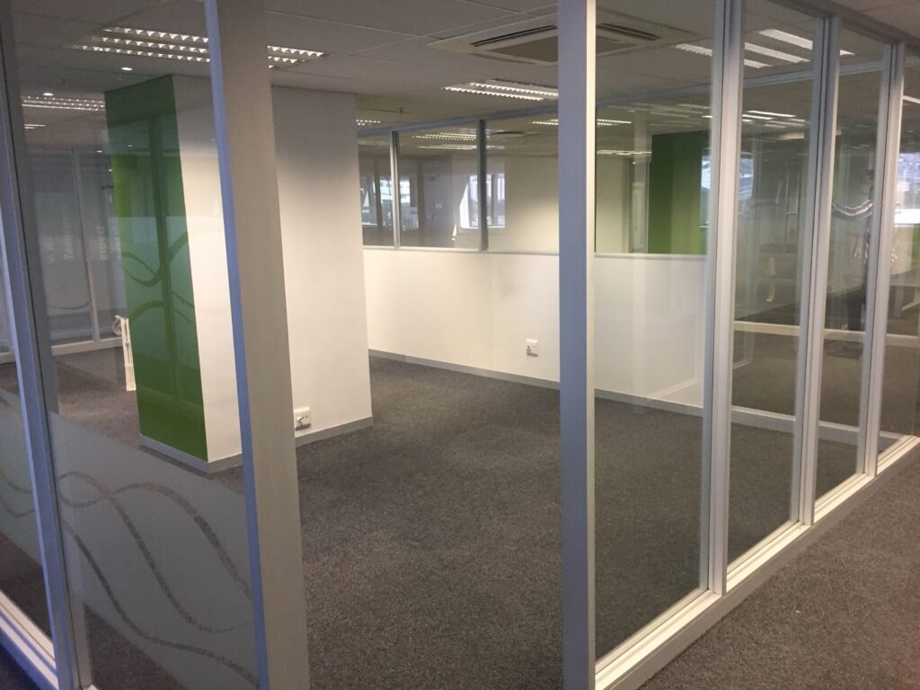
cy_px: 345
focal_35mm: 29
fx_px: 771
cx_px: 460
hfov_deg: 61.7
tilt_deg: -11.3
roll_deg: +2.5
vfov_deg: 48.2
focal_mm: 4.15
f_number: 2.2
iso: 80
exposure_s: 1/33
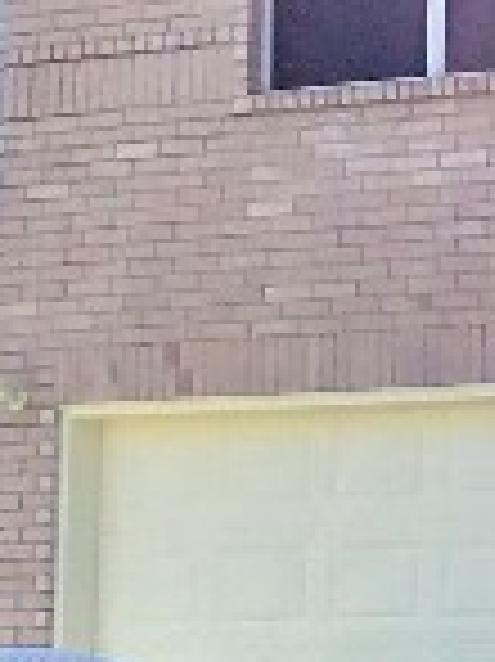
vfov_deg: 12.2
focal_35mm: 162
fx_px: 3093
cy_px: 455
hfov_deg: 8.3
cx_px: 1251
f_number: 2.4
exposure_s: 1/2146
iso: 25
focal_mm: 3.3
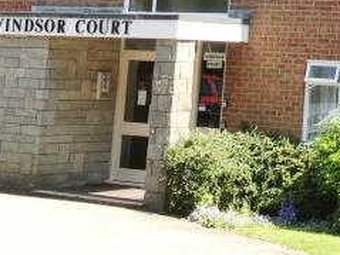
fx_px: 1473
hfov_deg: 12.9
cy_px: -120
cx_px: 384
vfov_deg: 9.6
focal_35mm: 150
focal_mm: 4.28
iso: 50
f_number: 2.4
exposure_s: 1/375
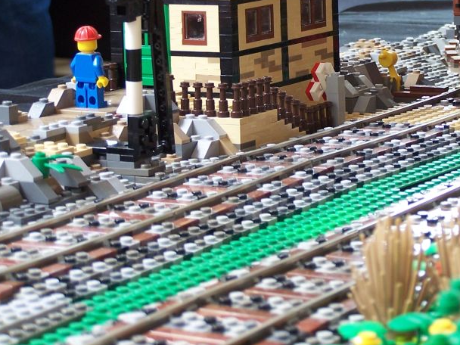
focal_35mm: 138
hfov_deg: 14.2
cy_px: 64
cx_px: 371
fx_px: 1834
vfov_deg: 10.7
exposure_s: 1/15
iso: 80
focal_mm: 13.7
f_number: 3.2
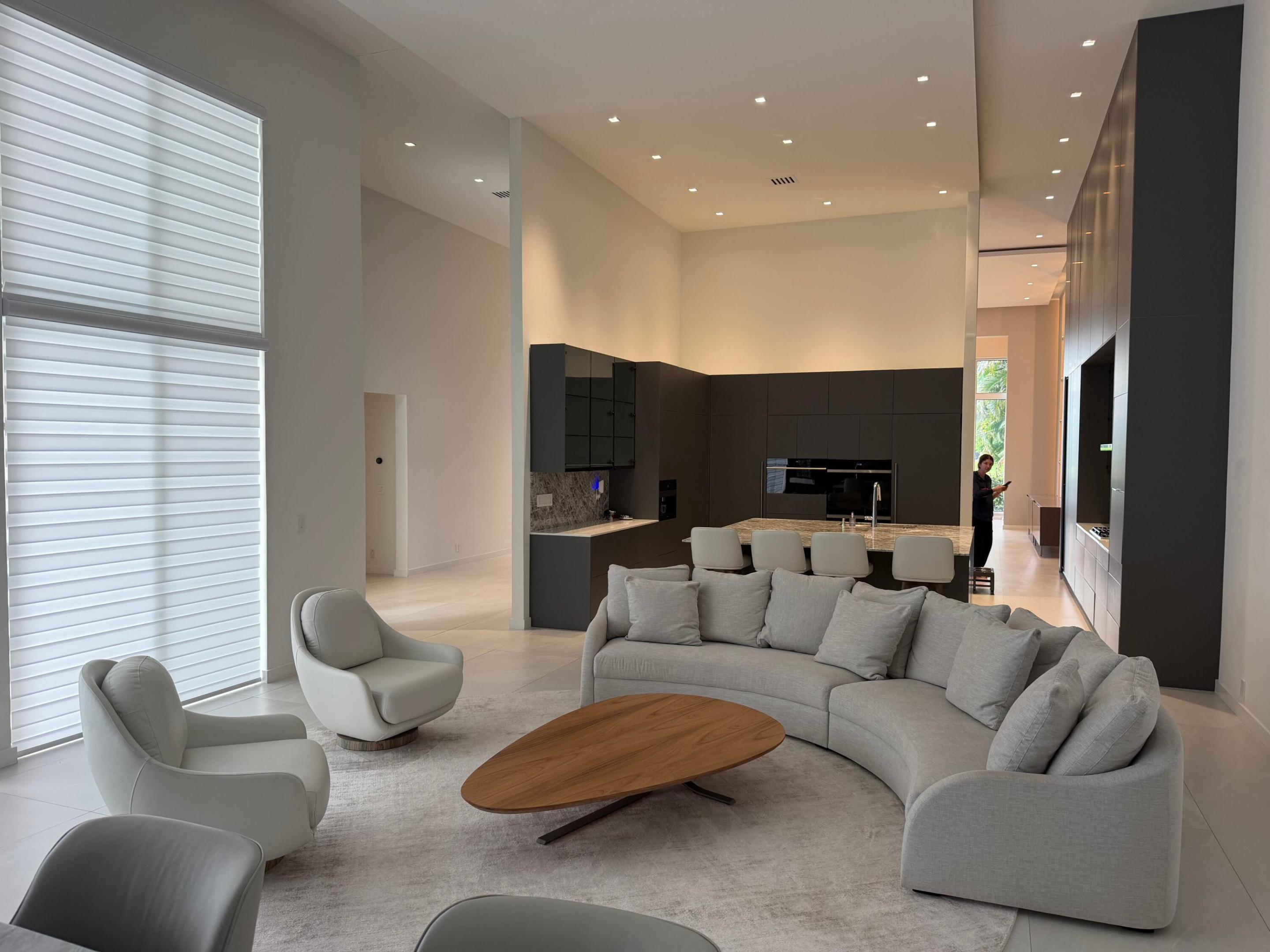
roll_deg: +0.2
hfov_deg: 71.6
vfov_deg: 56.8
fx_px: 881
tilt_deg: -3.1
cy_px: 476
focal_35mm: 24
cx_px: 635
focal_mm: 6.76
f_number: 1.78
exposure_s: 1/120
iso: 100
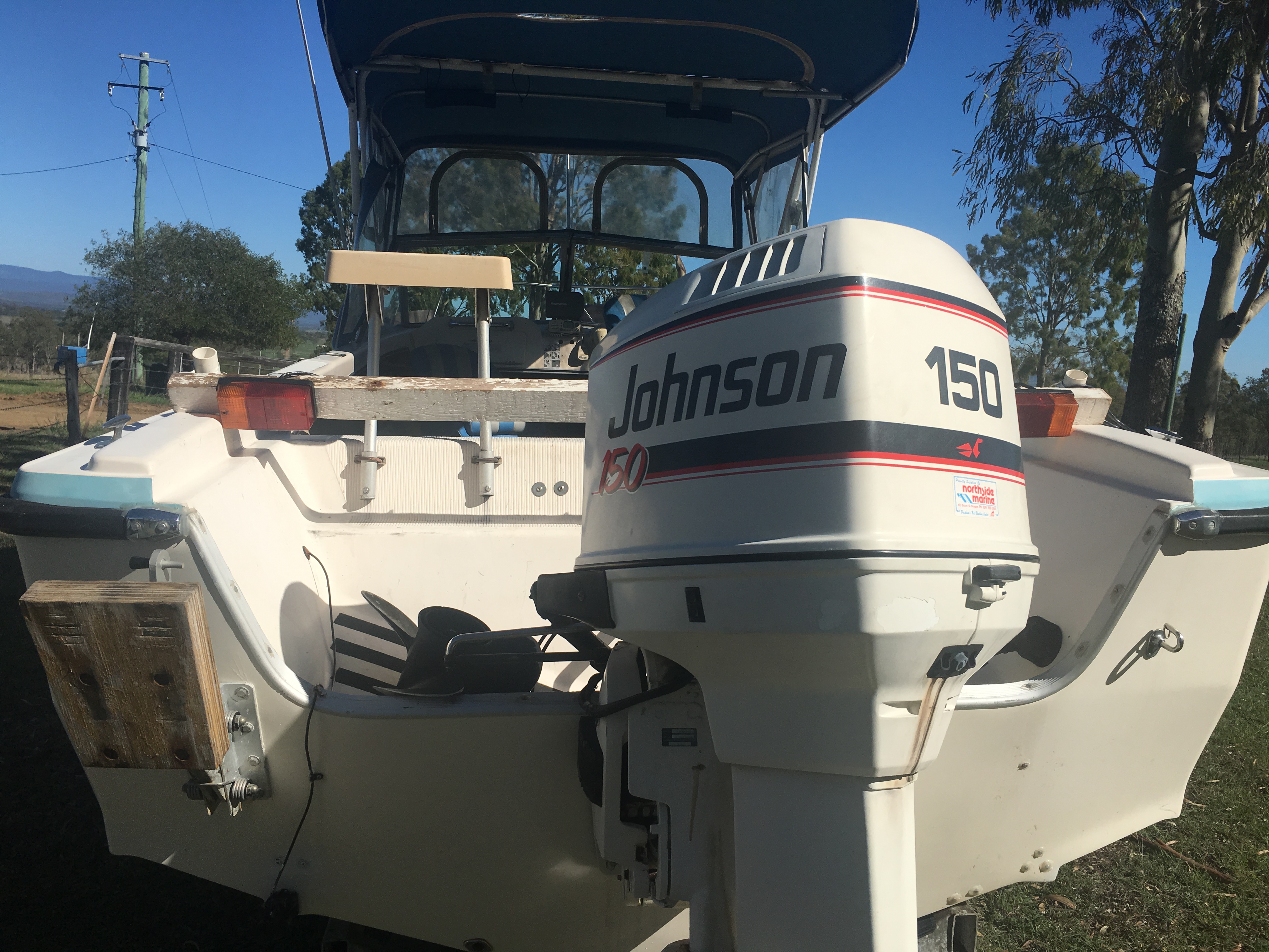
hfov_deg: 61.7
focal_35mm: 29
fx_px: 1063
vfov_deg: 48.2
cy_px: 476
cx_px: 634
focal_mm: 4.15
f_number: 2.2
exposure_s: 1/3663
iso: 25
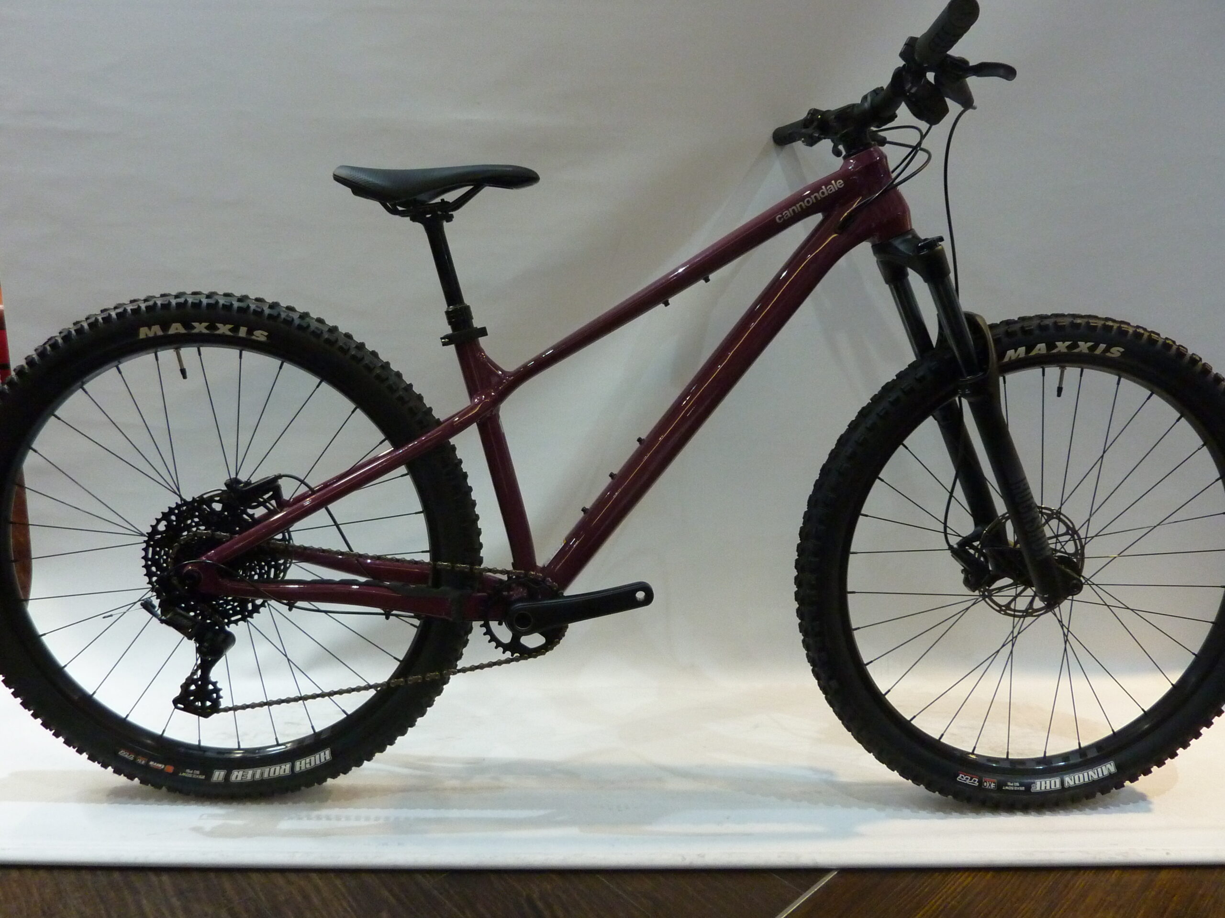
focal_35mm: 25
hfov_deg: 69.4
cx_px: 612
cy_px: 459
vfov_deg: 54.9
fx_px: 885
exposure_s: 1/25
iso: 400
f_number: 3.3
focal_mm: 4.1
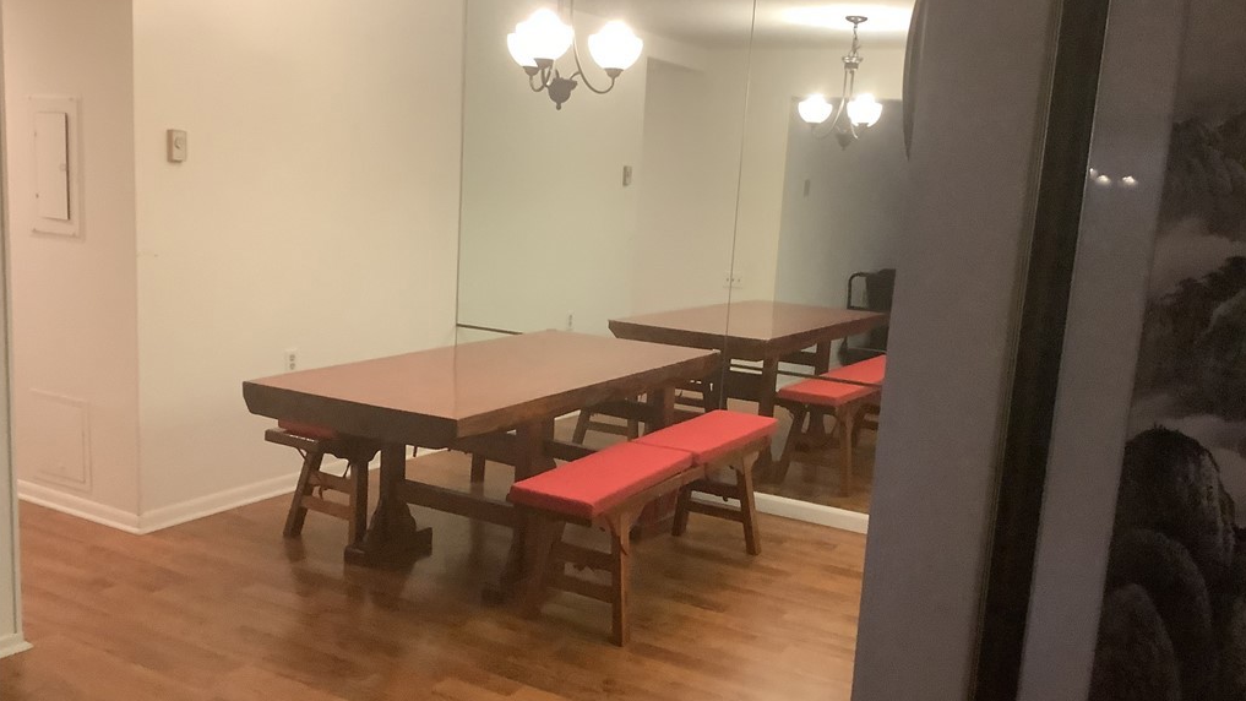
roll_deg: -2.7
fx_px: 1123
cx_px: 625
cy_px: 387
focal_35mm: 34
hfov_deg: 58.0
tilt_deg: -10.7
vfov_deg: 34.6
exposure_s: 1/60
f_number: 2.4
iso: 400
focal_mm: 3.3
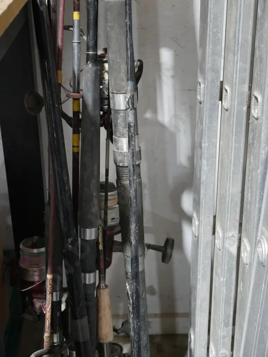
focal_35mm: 54
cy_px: 178
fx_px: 557
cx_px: 134
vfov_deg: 35.5
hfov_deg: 27.1
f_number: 5.3
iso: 3200
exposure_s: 1/50
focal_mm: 27
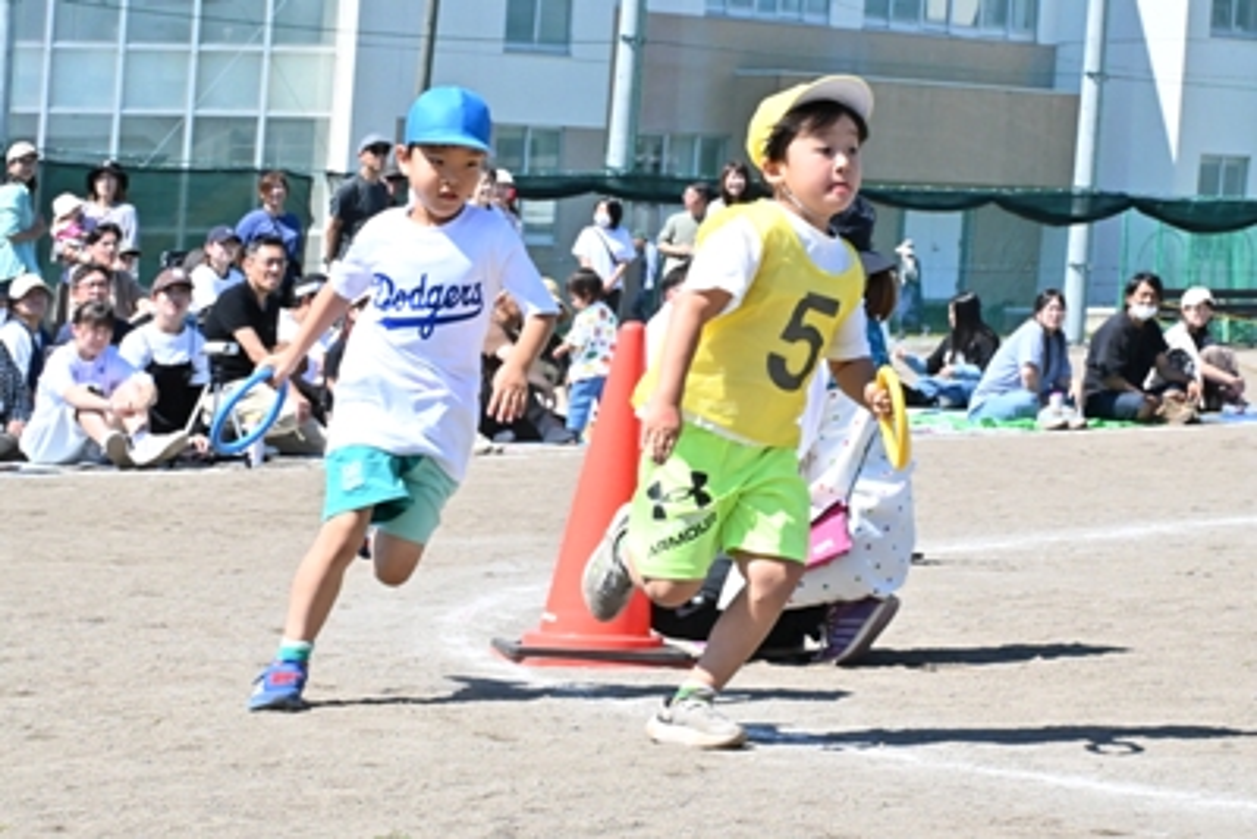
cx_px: 628
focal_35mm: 136
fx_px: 4768
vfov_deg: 10.1
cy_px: 420
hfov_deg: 15.0
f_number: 20
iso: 5000
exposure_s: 1/1250
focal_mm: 91
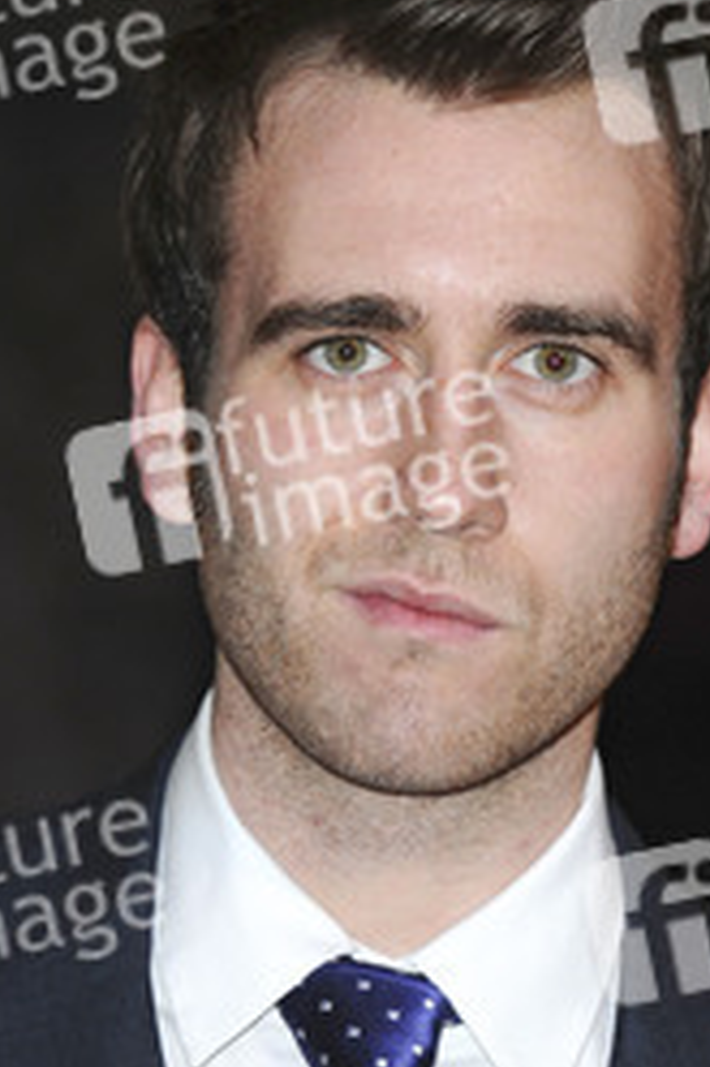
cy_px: 688
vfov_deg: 6.5
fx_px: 9331
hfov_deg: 4.4
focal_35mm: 315
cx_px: 415
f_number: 5
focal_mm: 130
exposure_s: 1/160
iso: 400
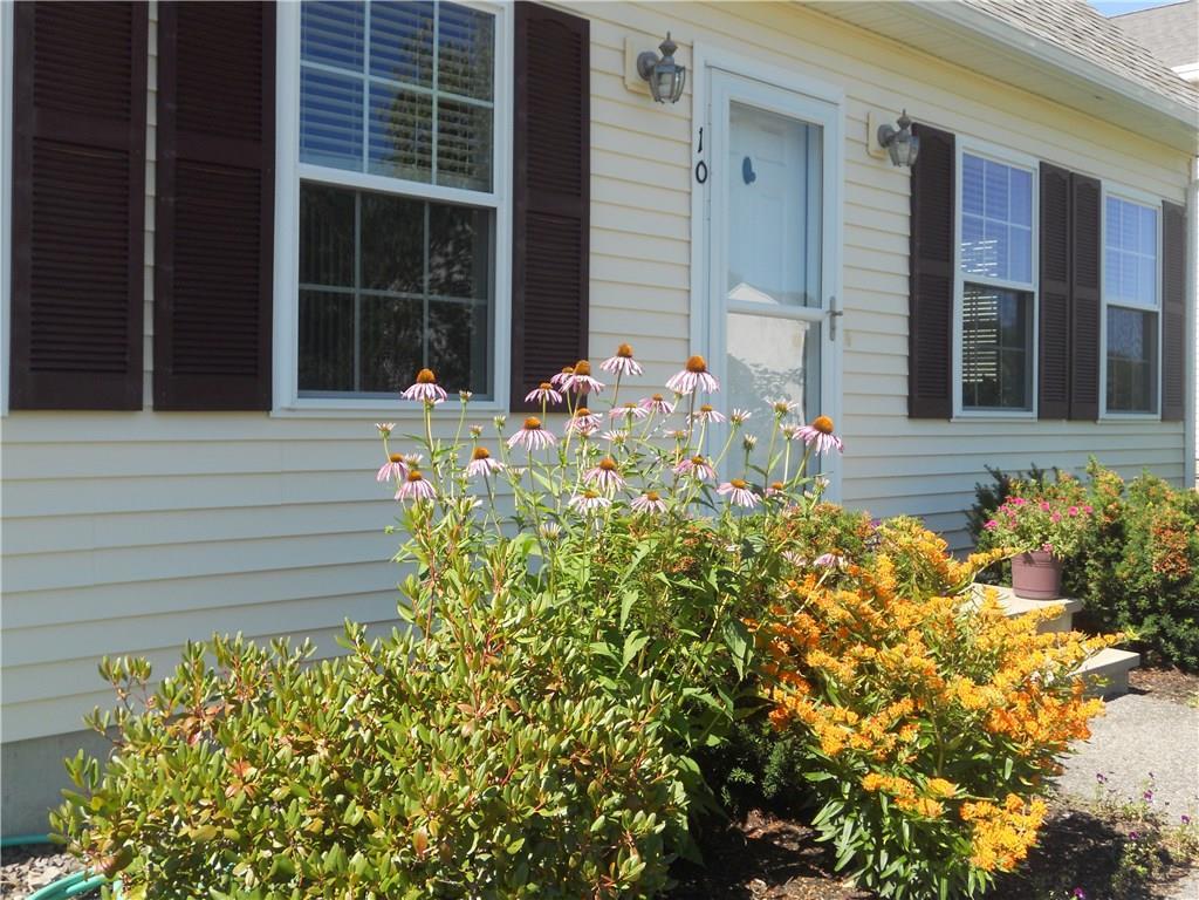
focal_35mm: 38
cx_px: 600
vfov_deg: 37.7
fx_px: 1316
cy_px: 450
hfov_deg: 49.0
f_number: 3.9
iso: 80
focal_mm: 6.9
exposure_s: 1/320
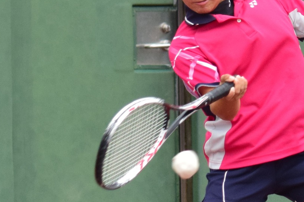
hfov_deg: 5.6
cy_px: 161
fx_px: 3116
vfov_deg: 3.7
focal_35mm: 369
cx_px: 274
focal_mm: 100
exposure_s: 1/2000
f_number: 4.8
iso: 800
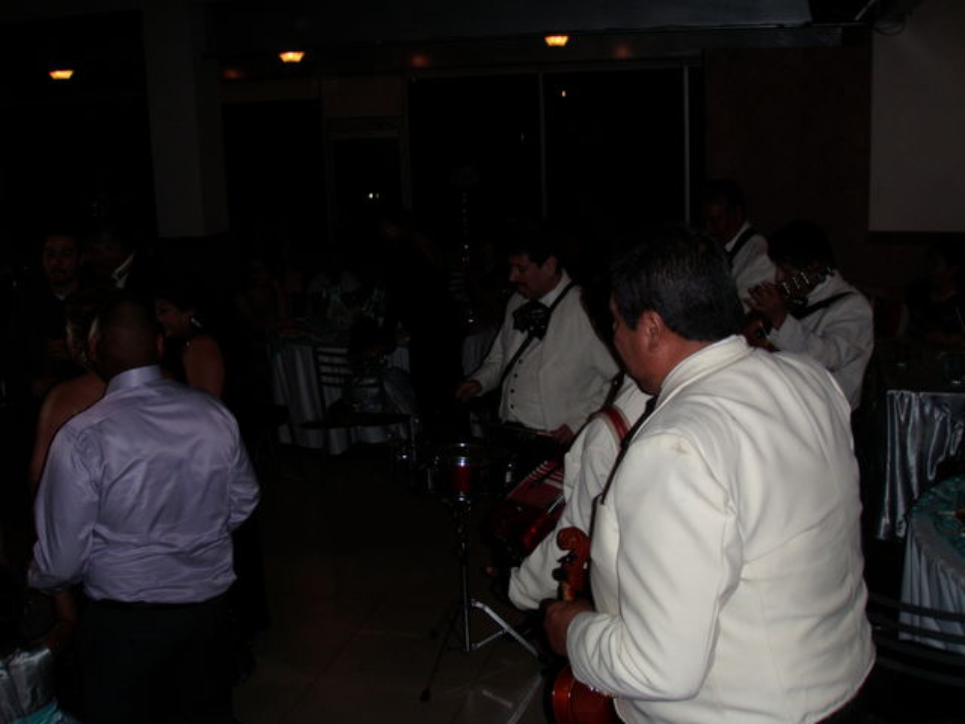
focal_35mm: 38
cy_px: 362
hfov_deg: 49.0
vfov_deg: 37.7
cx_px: 482
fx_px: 1059
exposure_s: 1/30
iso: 100
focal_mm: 6.7
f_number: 3.5
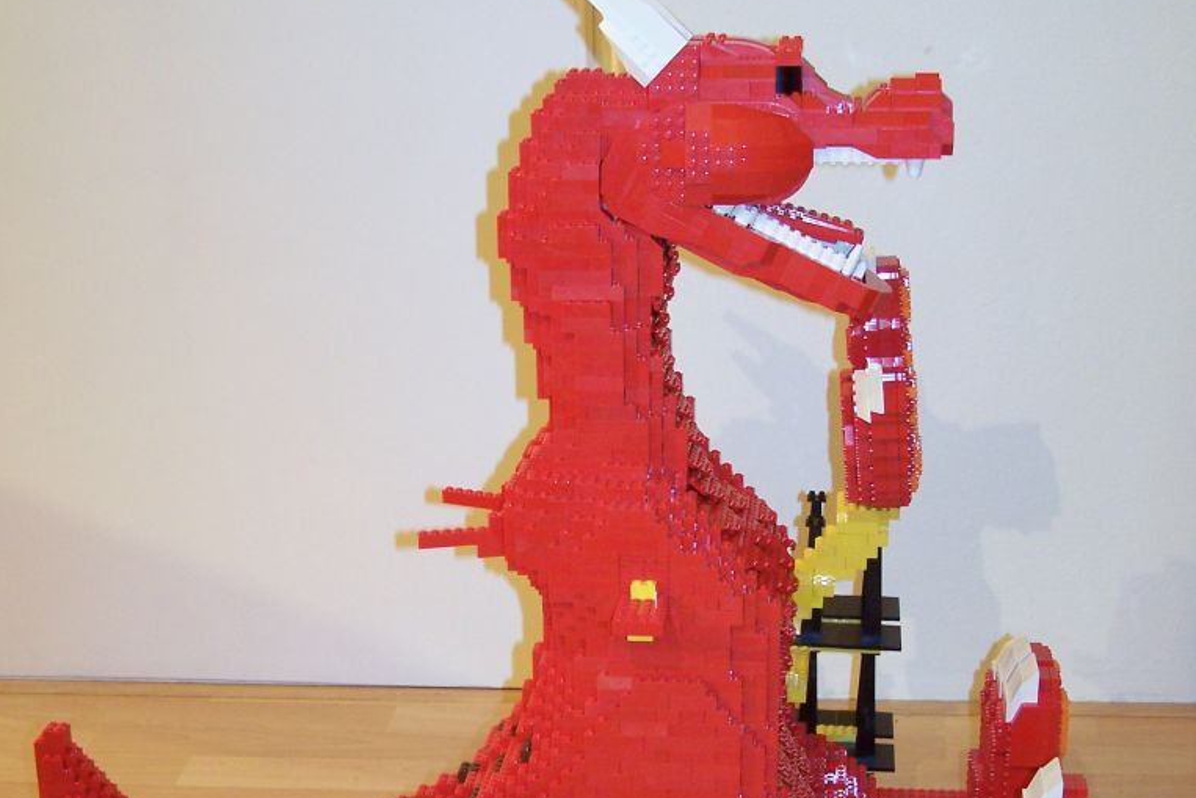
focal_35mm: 60
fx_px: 1994
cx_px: 597
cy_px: 557
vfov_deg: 22.5
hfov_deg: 33.4
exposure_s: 1/2
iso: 140
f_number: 2.9
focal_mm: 7.1
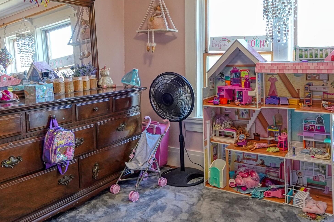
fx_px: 287
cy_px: 69
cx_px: 175
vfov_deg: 41.6
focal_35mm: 31
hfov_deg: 60.3
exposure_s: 1/30
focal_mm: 10
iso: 1250
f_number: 5
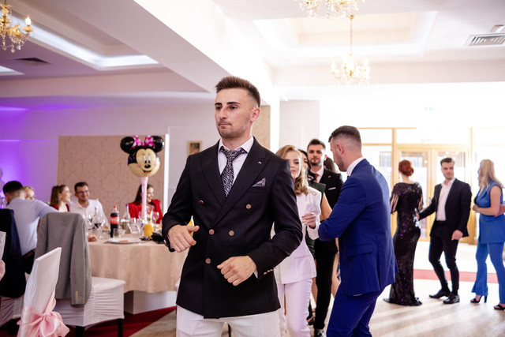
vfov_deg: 37.9
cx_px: 252
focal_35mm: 35
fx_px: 491
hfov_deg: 54.4
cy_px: 168
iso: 800
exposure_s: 1/200
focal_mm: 23
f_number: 2.2
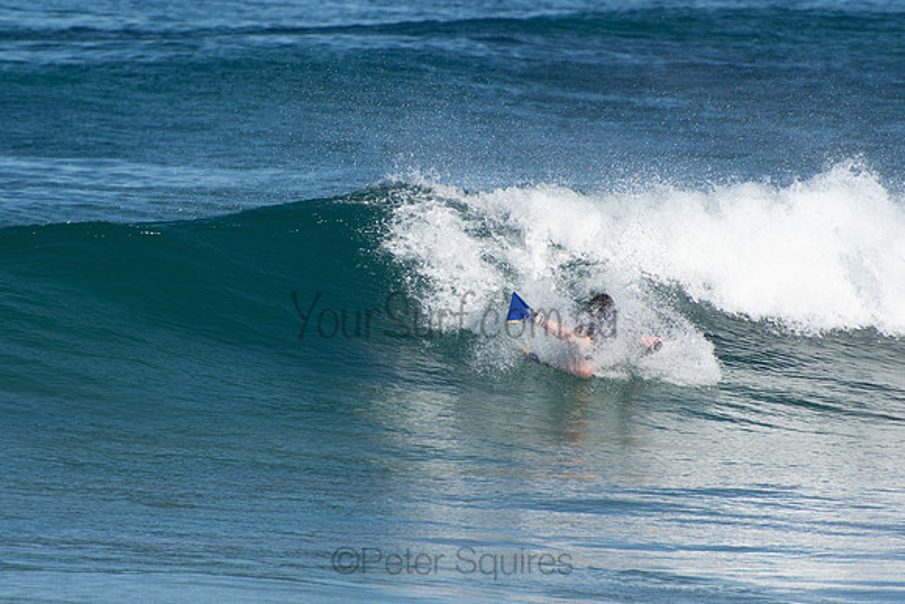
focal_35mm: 600
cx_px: 452
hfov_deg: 3.4
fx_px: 15086
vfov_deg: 2.3
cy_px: 302
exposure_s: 1/1250
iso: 250
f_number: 5.6
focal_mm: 400
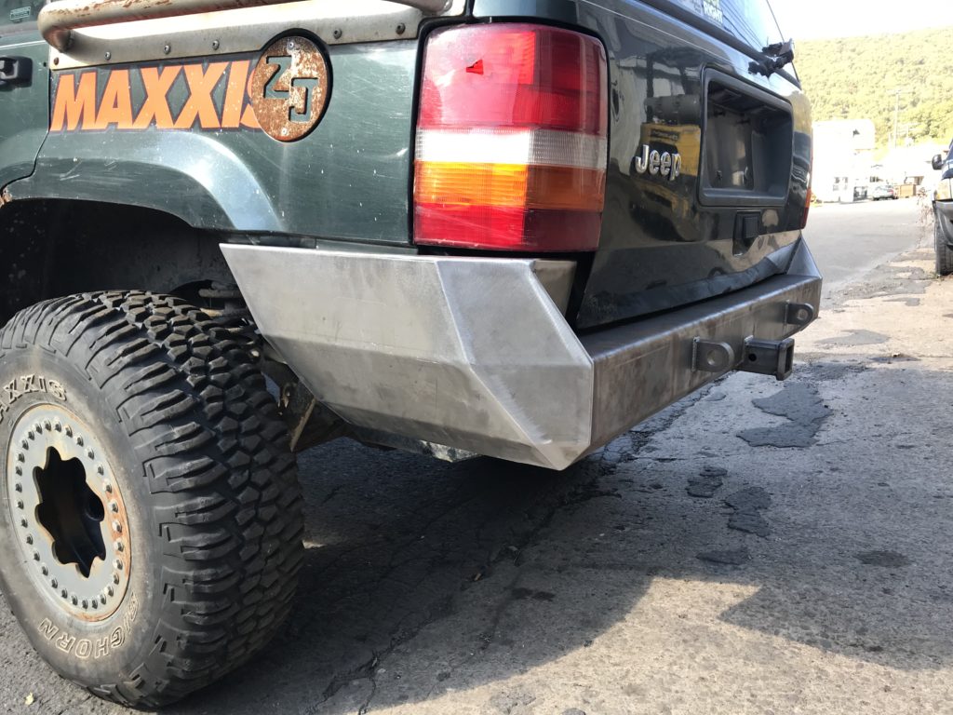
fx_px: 771
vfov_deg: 49.7
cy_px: 358
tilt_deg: -11.6
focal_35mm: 28
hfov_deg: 63.4
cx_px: 476
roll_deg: +2.3
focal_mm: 3.99
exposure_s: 1/167
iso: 20
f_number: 1.8
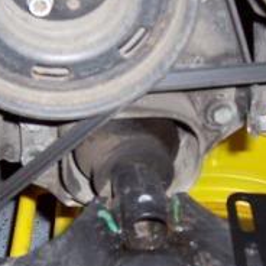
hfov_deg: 23.6
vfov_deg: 23.6
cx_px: 166
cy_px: 160
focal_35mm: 73
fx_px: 635
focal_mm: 5.6
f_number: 2.7
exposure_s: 1/60
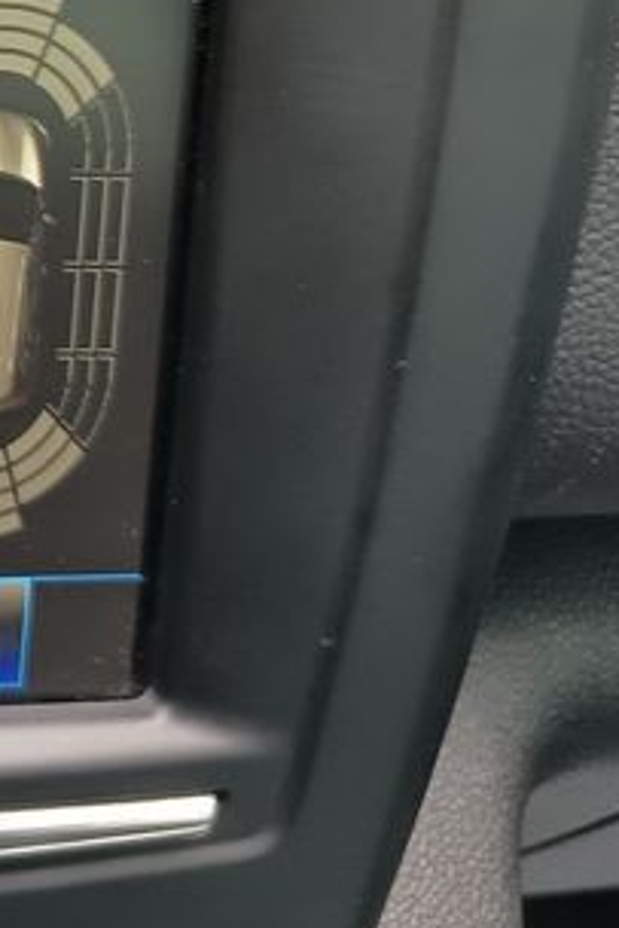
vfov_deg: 23.8
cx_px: -674
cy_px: 37
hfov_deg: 13.8
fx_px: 2112
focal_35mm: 82
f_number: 1.7
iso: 242
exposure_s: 1/50
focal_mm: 5.24
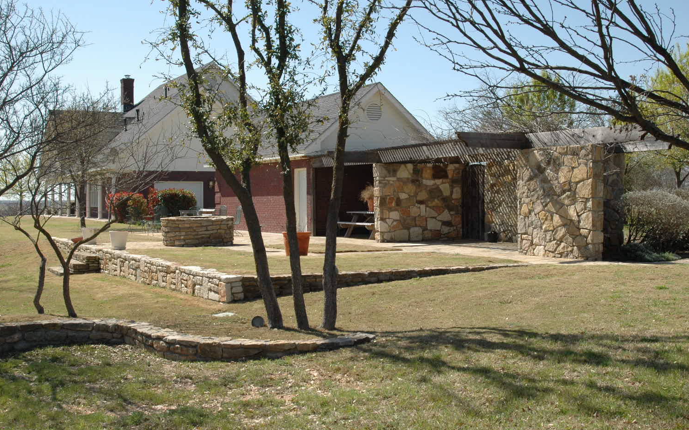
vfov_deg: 29.9
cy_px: 208
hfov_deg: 46.2
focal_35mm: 43
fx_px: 807
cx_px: 344
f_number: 11
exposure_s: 1/500
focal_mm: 28
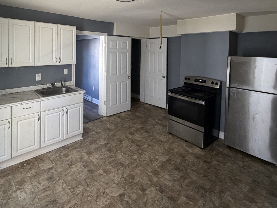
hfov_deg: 78.7
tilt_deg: -1.8
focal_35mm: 21
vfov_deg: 60.2
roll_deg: -2.3
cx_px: 123
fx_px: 168
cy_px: 54
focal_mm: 2.22
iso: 320
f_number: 2.2
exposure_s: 1/60
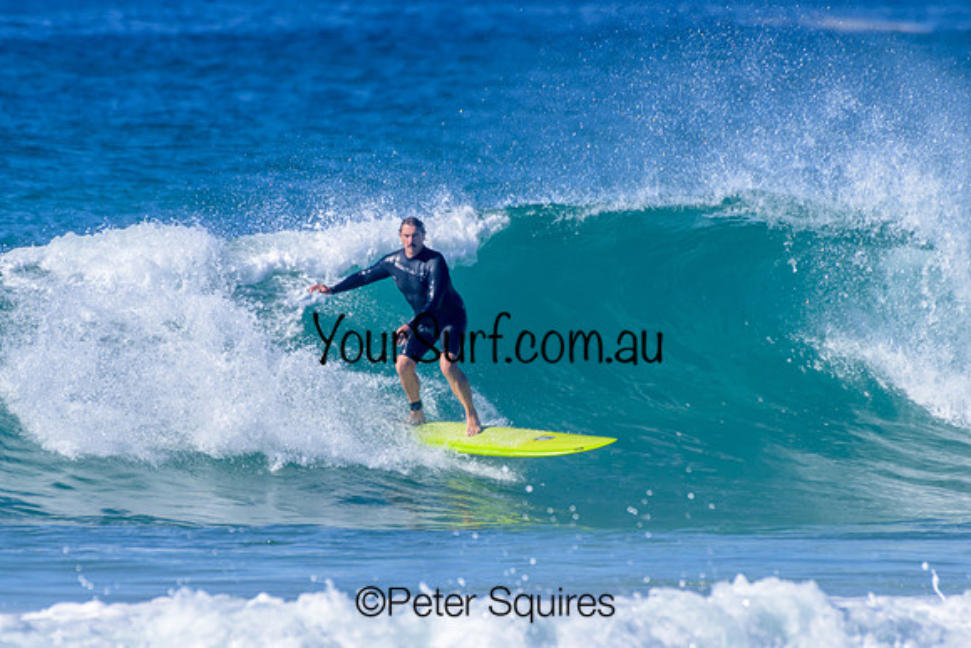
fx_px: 26977
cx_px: 486
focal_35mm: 1000
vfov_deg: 1.4
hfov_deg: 2.1
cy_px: 324
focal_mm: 1000
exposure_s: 1/2000
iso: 1000
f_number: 11
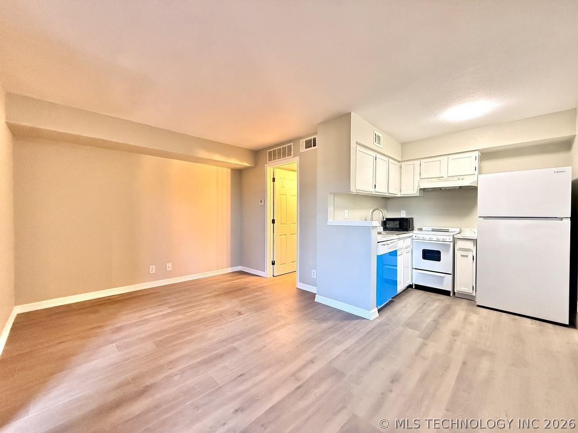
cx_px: 289
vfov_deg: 85.7
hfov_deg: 102.1
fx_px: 234
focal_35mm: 14
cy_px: 216
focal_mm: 2.22
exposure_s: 1/60
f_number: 2.2
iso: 800
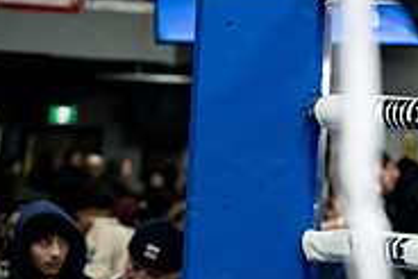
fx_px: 2568
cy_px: 235
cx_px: 645
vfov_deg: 6.2
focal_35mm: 221
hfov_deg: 9.0
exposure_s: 1/1000
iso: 8000
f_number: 2.8
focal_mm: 70
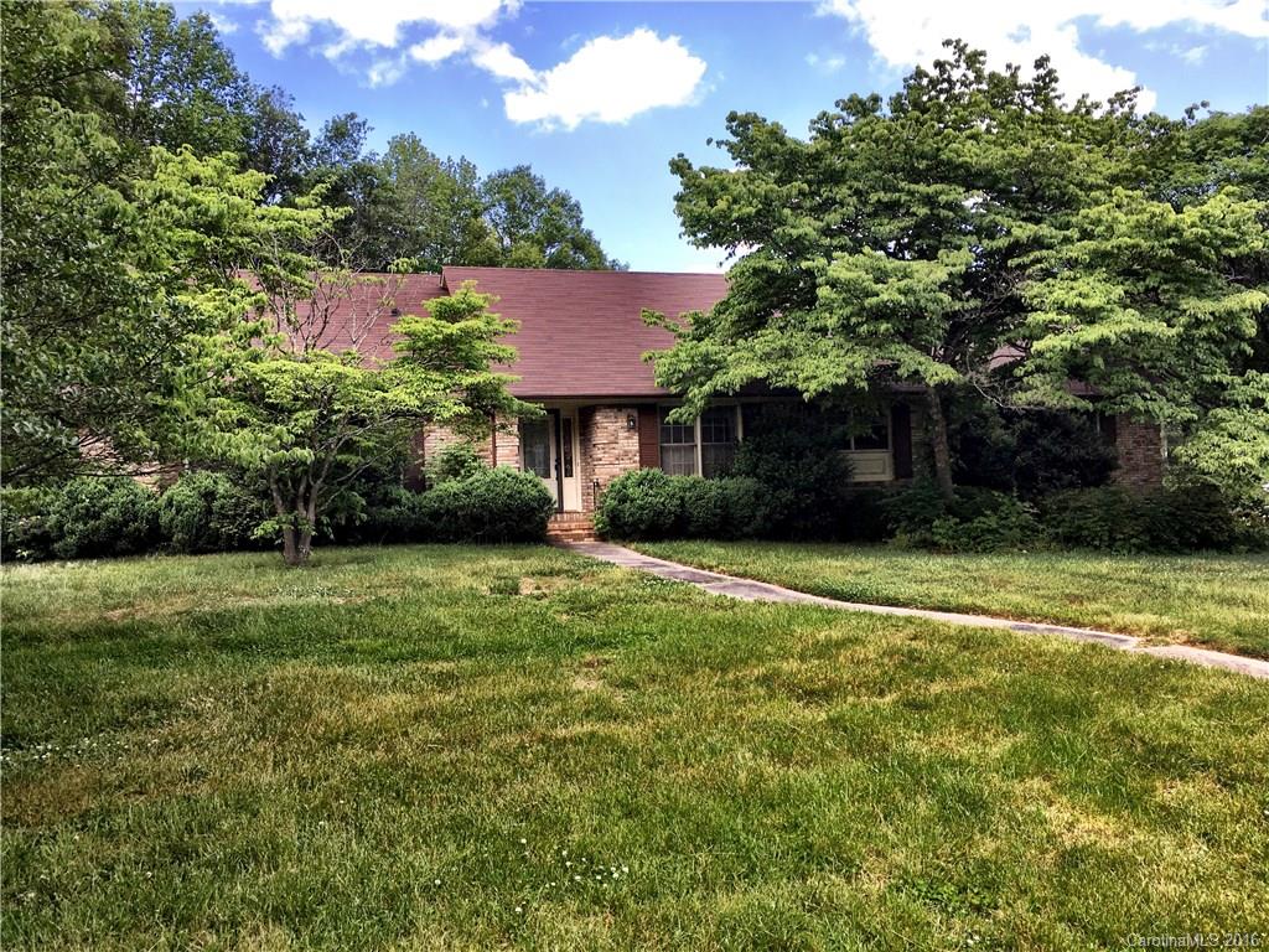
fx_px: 1063
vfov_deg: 48.2
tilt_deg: +0.9
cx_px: 634
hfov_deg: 61.7
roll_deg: +1.5
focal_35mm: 29
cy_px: 476
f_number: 2.2
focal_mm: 4.15
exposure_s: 1/432
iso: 25
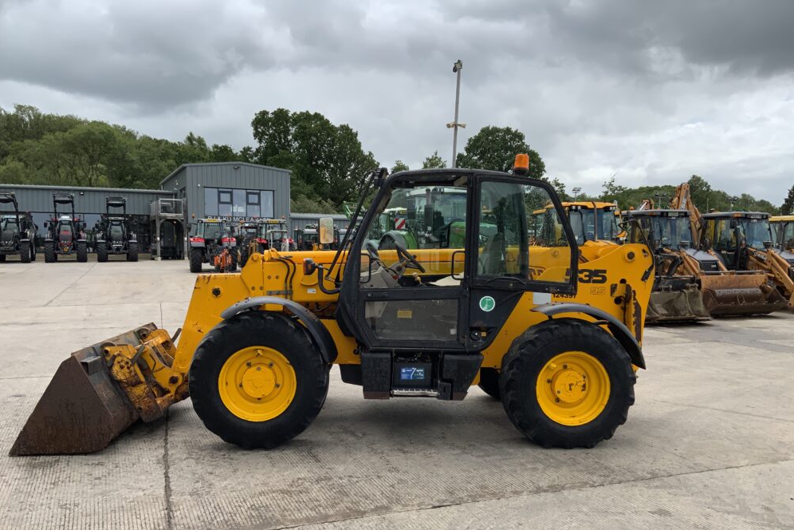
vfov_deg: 42.3
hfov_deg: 60.3
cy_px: 295
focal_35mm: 31
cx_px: 393
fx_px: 684
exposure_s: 1/1342
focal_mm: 3
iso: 16
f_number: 1.8
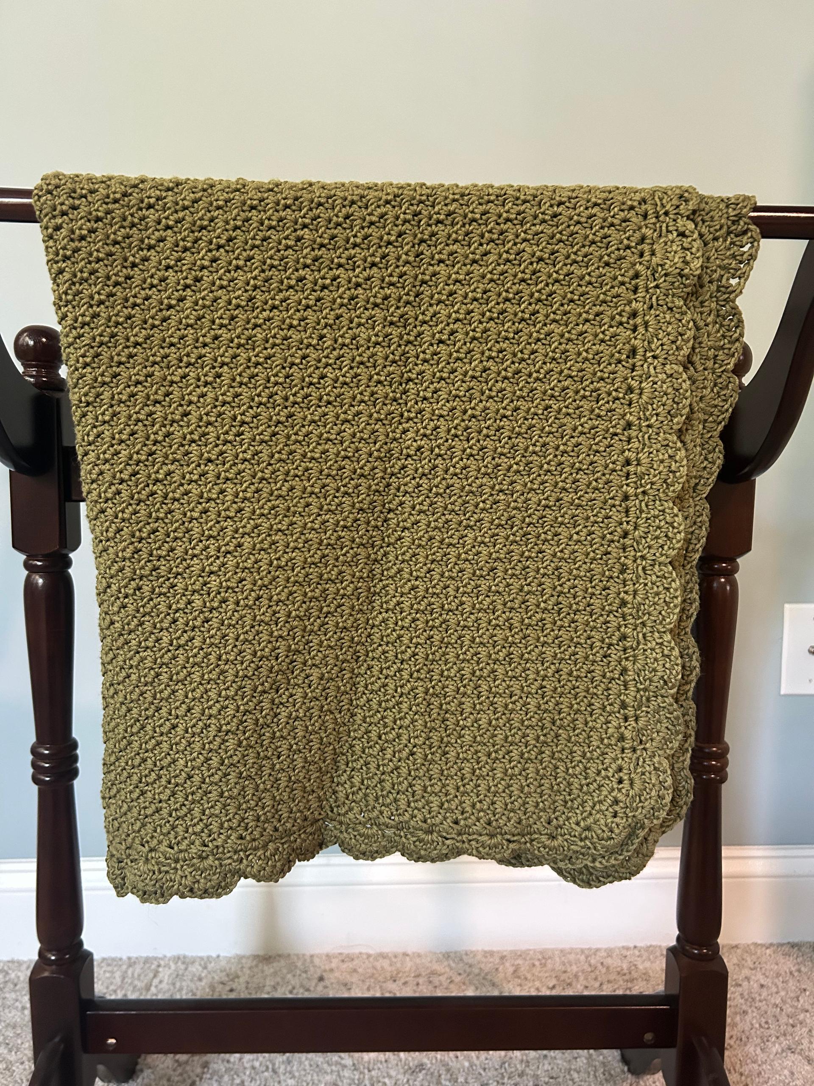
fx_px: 815
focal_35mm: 26
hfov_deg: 53.1
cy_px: 543
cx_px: 407
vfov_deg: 67.3
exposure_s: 1/60
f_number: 1.5
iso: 400
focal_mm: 5.7
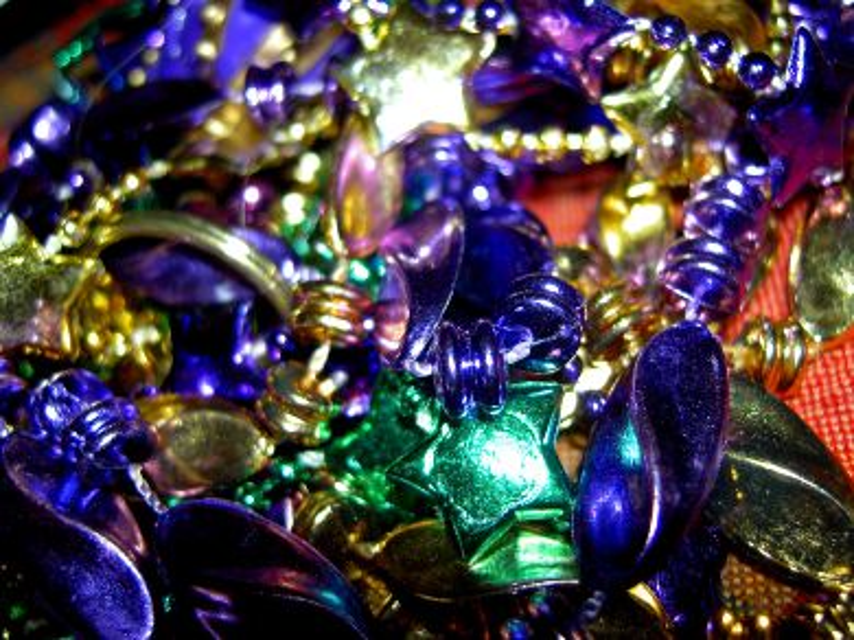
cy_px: 320
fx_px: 962
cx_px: 427
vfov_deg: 36.8
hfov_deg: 47.9
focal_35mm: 39
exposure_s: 1/59.5
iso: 100
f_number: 2.8
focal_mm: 8
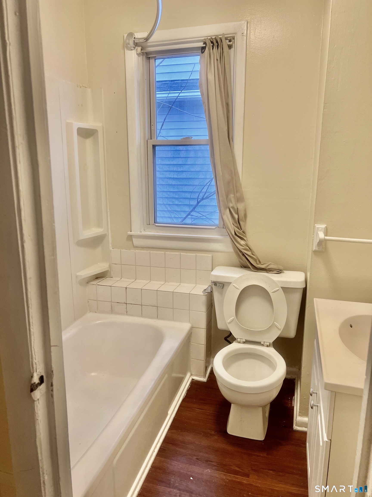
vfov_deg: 67.3
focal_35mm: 26
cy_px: 248
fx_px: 373
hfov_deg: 53.1
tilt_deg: -12.4
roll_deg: +0.3
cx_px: 186
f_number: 1.5
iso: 100
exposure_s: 1/120
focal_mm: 5.7
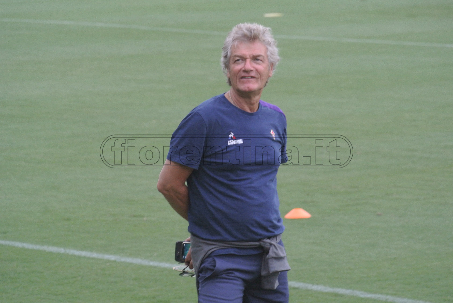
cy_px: 152
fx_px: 3742
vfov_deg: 4.6
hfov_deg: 6.9
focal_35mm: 297
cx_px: 226
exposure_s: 1/125
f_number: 5.6
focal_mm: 110
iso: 720
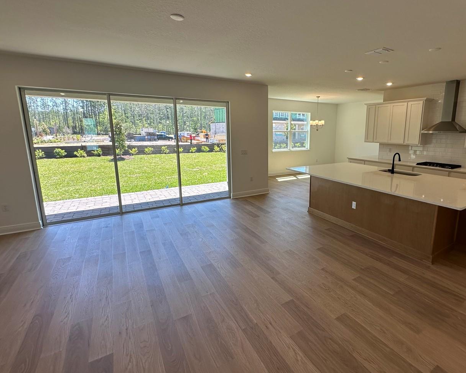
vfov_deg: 73.7
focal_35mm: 18
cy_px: 175
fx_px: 248
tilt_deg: -10.3
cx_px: 276
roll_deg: -0.6
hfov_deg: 85.5
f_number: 2.2
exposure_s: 1/191
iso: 40
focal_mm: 2.22
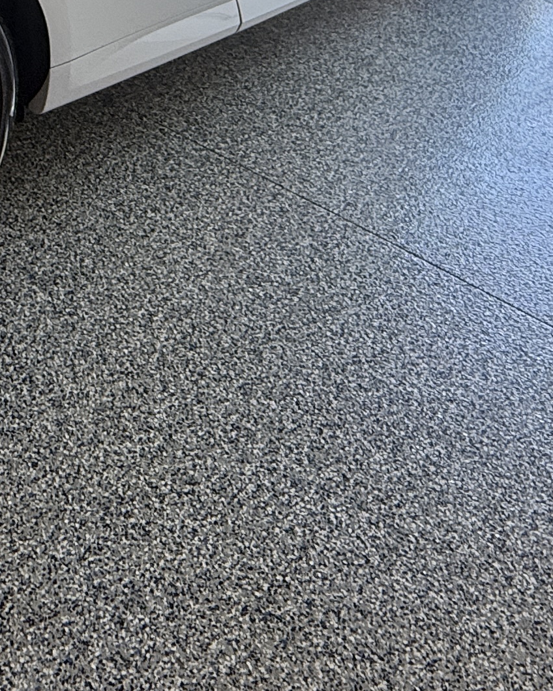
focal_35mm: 52
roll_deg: -2.6
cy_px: -107
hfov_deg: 28.3
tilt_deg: -18.6
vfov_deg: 31.1
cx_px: 83
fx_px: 1064
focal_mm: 2.22
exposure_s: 1/99
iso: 100
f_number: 2.2
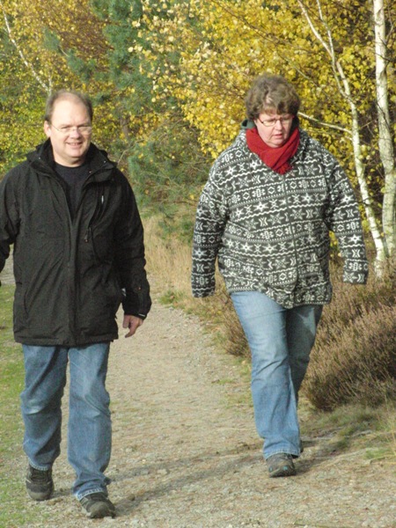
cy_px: 264
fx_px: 2395
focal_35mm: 157
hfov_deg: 9.5
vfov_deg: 12.6
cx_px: 198
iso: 1600
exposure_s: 1/500
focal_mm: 27.31
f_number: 10.5
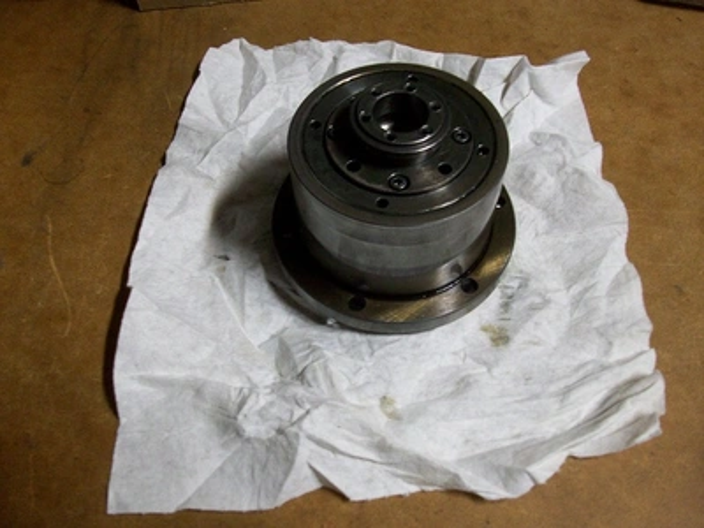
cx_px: 352
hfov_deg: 54.0
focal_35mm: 34
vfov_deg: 41.8
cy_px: 264
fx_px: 691
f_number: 2.8
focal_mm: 5.7
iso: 166
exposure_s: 1/8
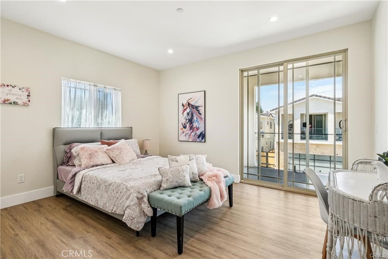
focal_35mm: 16
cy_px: 130
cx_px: 194
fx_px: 172
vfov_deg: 73.7
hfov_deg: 96.8
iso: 160
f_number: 8
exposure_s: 1/30
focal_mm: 10.5
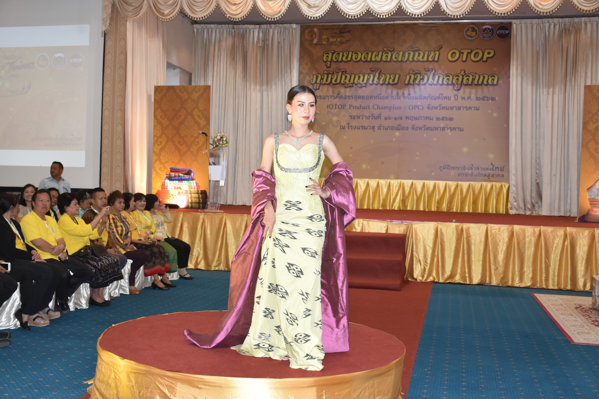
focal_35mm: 45
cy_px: 200
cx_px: 300
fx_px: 749
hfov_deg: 43.6
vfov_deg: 29.9
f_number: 4
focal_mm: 30
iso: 800
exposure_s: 1/60
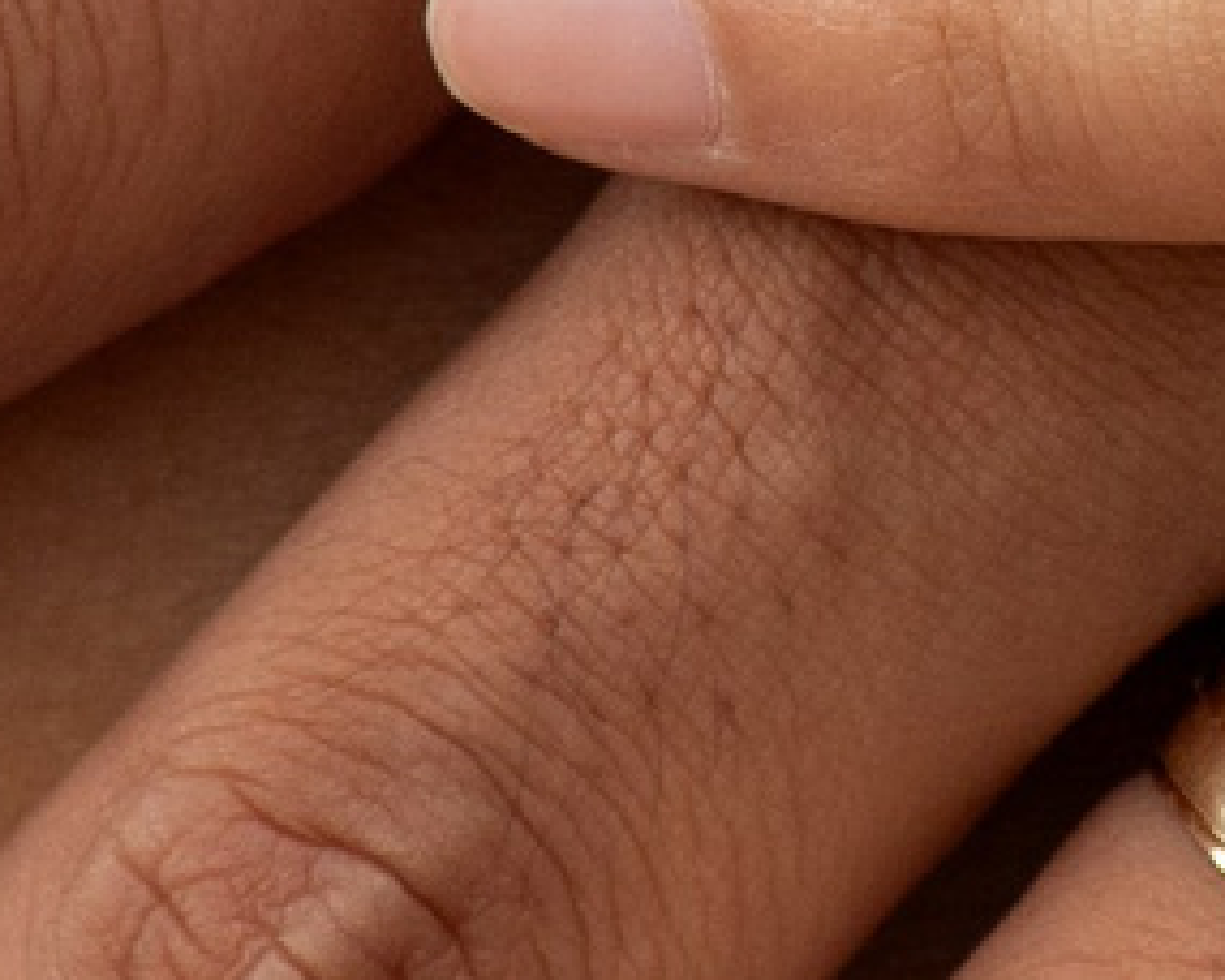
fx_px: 83460
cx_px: 1323
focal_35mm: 2302
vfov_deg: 0.7
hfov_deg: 0.8
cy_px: -46
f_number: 8
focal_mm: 255
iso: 400
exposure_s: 1/400
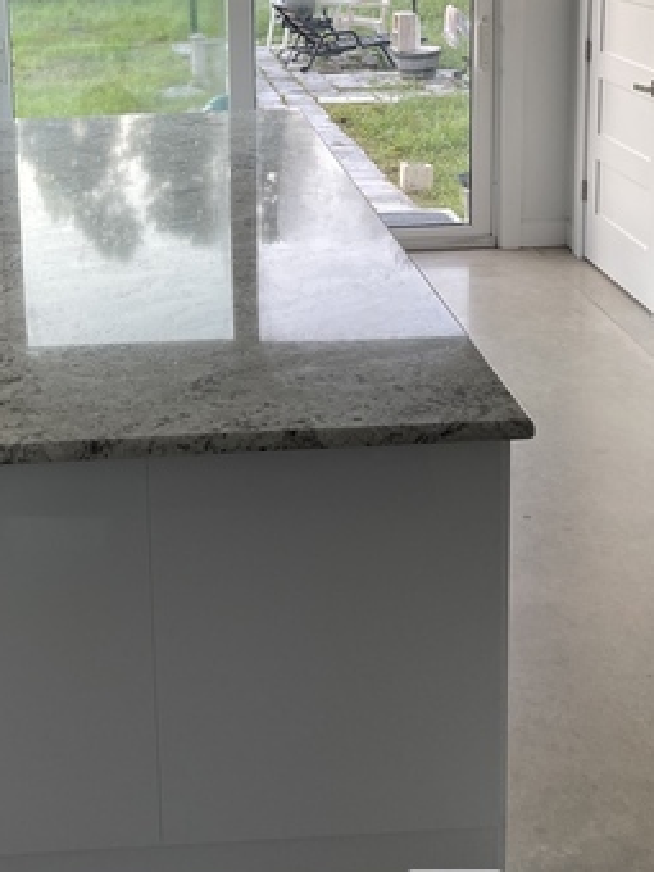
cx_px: 177
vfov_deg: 36.9
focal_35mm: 49
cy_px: 117
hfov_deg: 29.3
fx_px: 1234
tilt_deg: -11.1
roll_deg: +2.1
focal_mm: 5.1
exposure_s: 1/121
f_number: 1.6
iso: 80
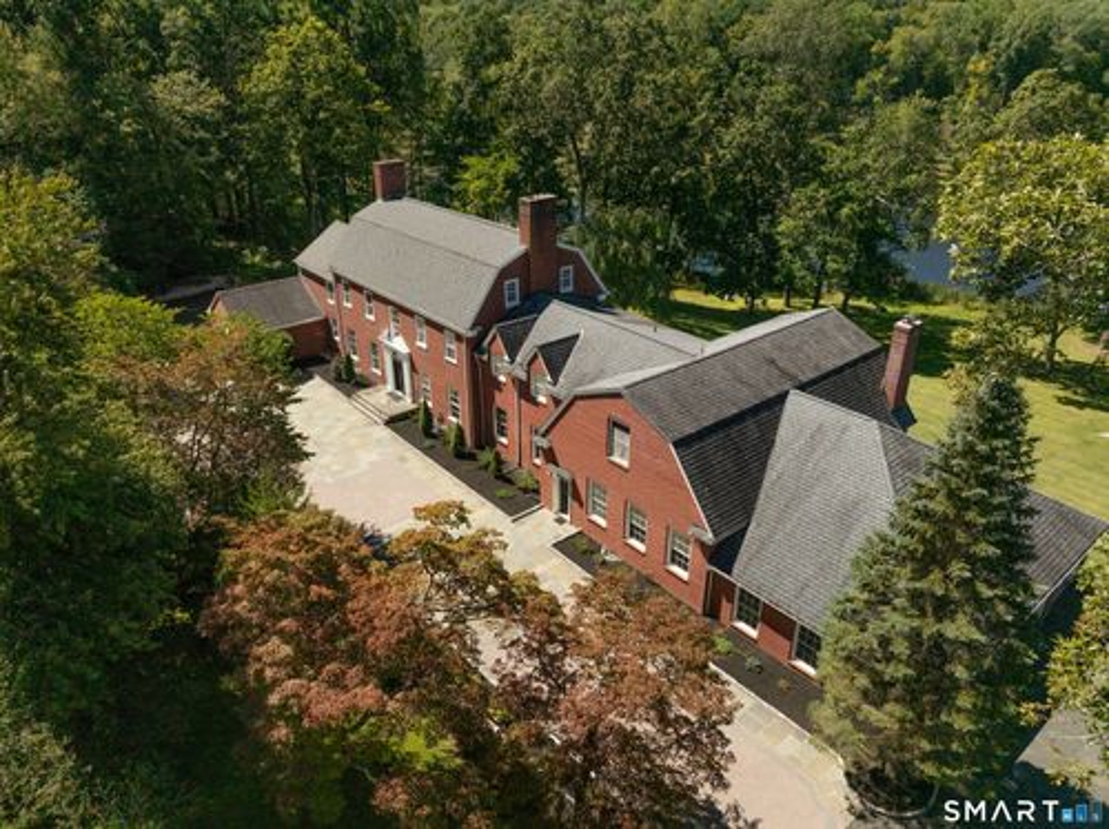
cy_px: 414
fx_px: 768
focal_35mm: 24
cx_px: 554
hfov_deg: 71.6
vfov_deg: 56.7
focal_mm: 12.29
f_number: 4.5
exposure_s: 1/400
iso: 400
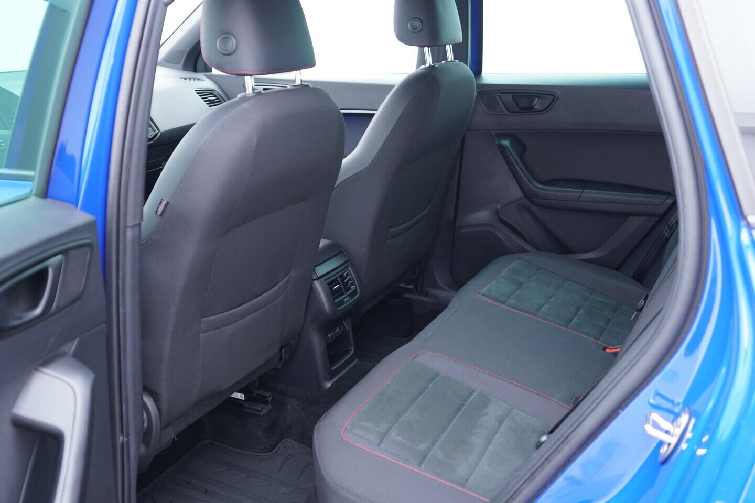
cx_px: 378
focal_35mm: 36
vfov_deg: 36.9
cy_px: 252
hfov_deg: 53.1
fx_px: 755
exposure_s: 1/40
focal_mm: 24
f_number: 2.8
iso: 640
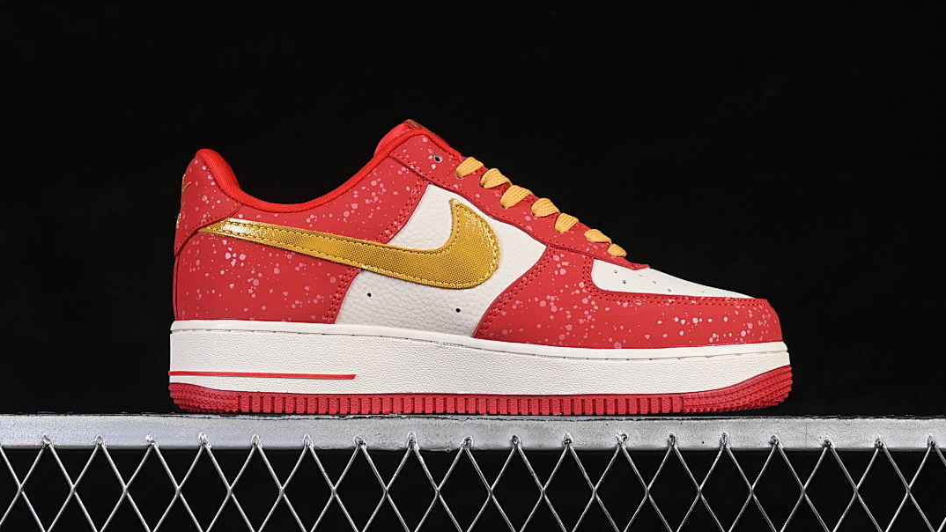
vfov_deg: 15.3
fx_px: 1982
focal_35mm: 79
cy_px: 216
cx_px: 475
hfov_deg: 26.9
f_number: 8
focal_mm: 50
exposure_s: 1/80
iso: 160
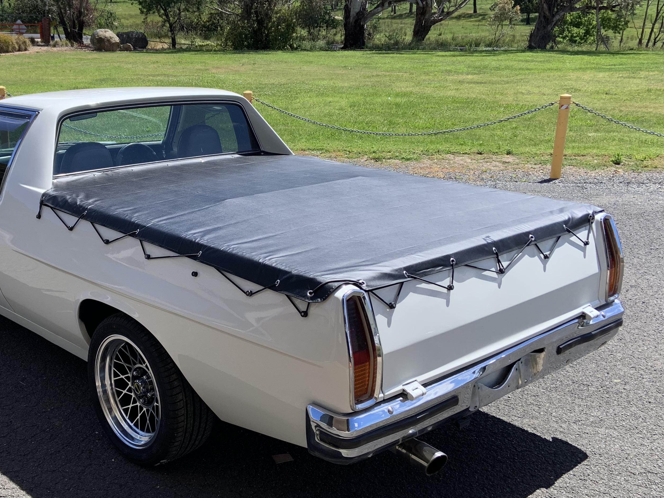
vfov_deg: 34.3
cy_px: 264
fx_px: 806
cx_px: 228
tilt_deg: -15.9
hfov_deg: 44.2
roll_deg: +0.0
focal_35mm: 42
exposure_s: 1/1235
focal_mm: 4.25
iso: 25
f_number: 1.8
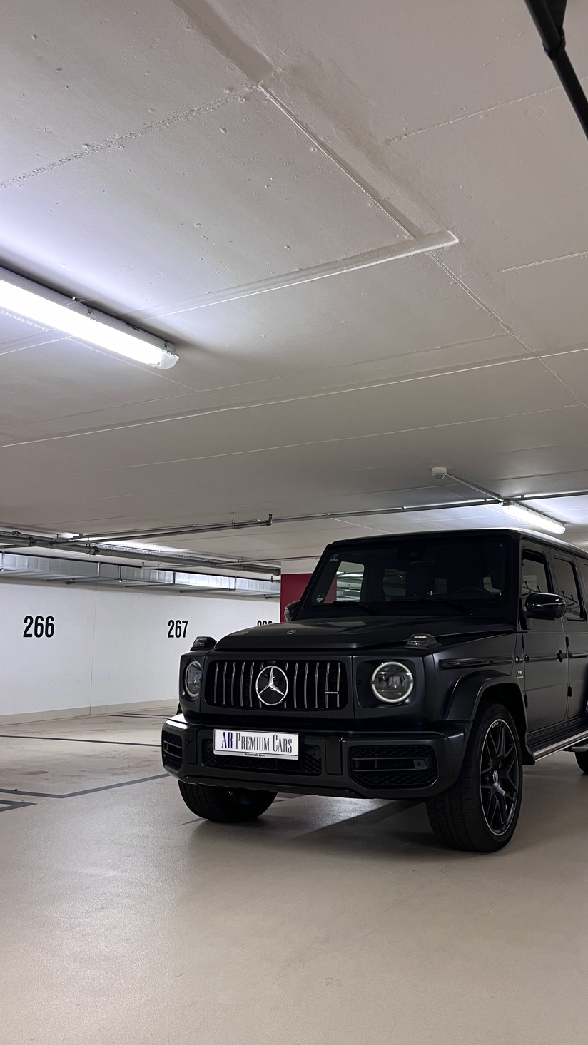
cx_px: 398
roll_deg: +0.2
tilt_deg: +7.1
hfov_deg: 39.6
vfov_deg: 66.1
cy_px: 525
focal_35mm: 29
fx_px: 804
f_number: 1.6
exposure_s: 1/50
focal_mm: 5.1
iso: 320
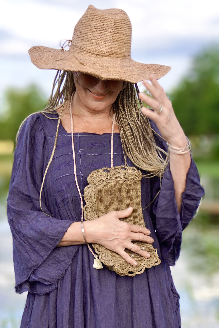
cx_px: 110
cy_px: 164
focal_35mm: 42
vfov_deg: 46.4
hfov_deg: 31.9
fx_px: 383
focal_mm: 28
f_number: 5
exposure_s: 1/200
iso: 100
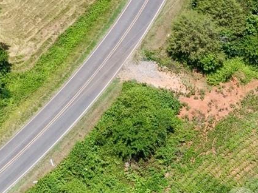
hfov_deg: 15.9
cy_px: -205
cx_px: -102
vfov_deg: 11.4
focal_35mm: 116
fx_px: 865
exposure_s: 1/2500
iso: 120
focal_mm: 8.67
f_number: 1.8
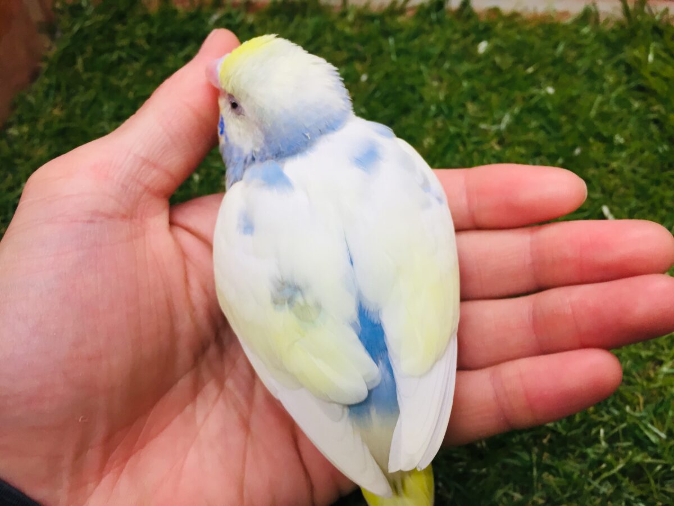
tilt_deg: -52.7
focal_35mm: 29
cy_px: 253
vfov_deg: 48.2
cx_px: 337
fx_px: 565
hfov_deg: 61.7
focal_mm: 4.15
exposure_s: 1/40
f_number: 2.2
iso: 32
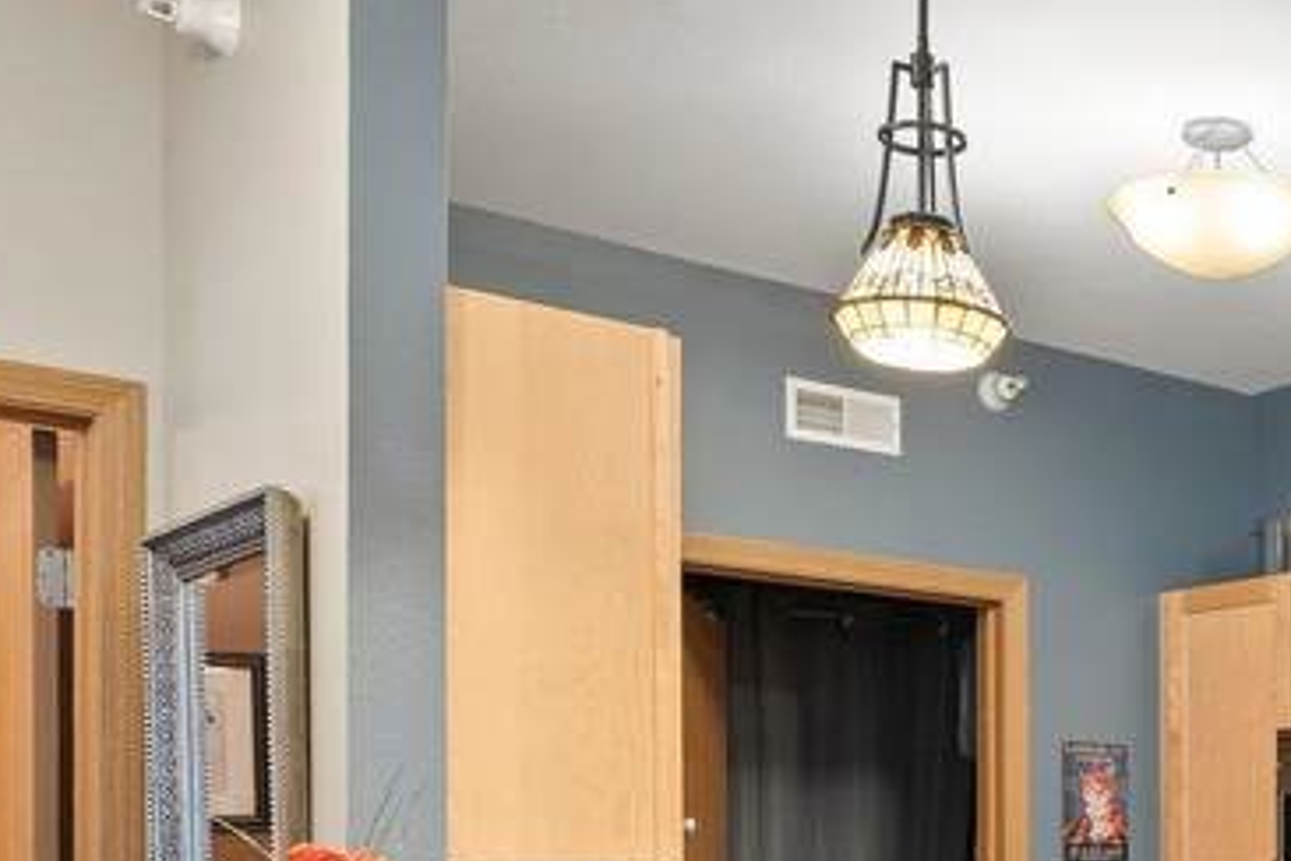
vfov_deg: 22.7
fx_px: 2008
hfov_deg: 31.6
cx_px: 1418
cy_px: 969
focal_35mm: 56
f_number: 9
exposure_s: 2
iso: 250
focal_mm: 16
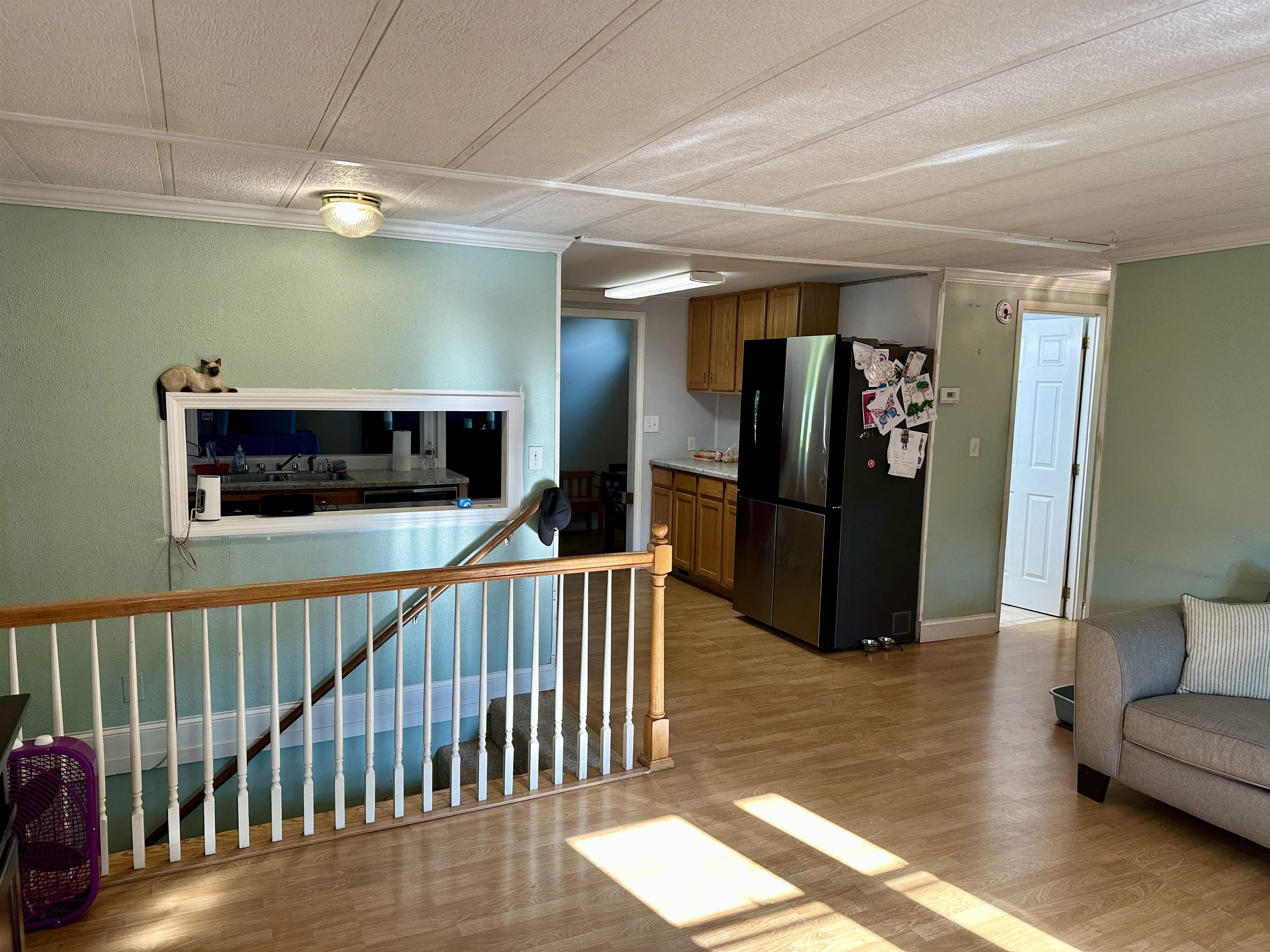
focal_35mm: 24
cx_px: 635
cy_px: 476
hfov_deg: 71.6
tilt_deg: -6.8
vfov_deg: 56.8
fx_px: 881
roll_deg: -1.2
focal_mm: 6.86
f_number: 1.78
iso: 125
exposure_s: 1/120
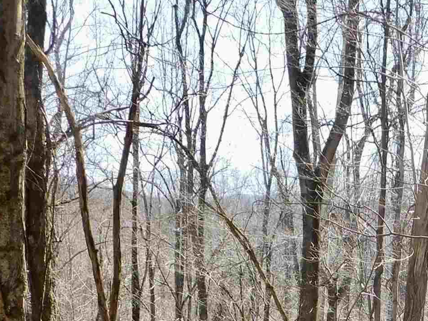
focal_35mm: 81
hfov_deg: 23.2
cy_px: 415
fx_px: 1002
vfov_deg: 17.1
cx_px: 422
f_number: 3.1
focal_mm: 4.5
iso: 125
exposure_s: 1/400
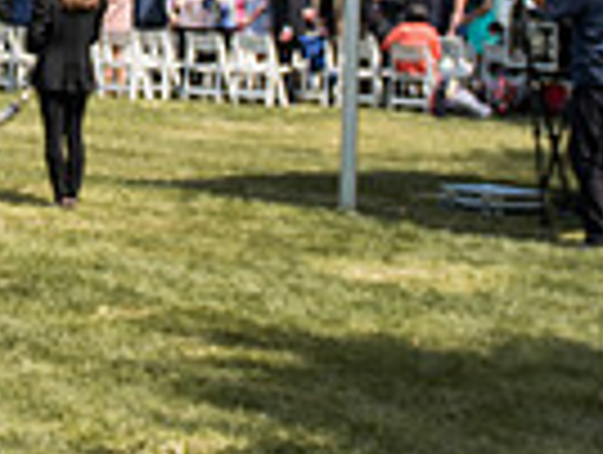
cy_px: -346
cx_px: -105
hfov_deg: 14.0
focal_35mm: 137
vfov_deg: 10.3
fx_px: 2391
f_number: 2.8
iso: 140
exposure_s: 1/4000
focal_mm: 24
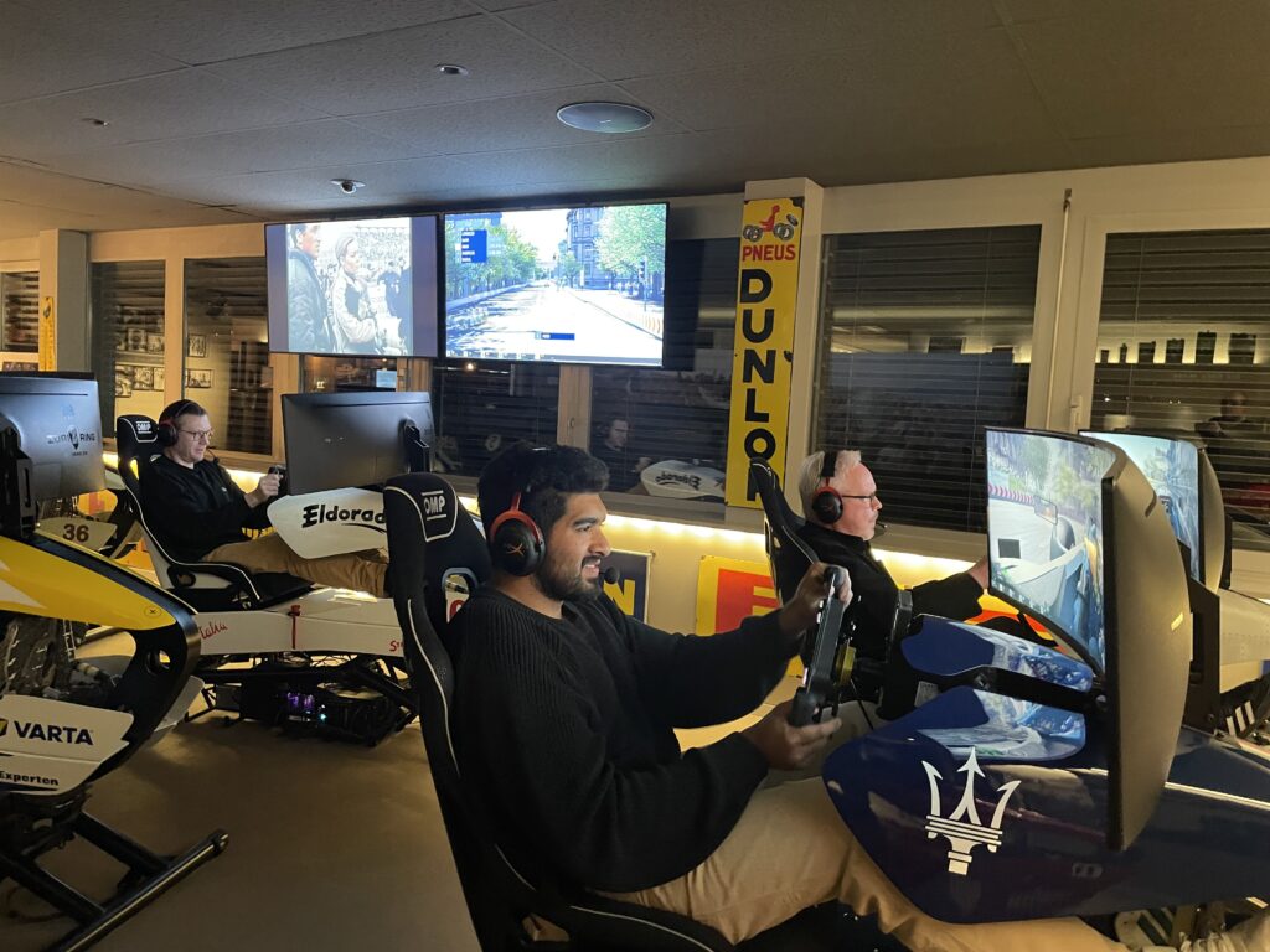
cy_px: 476
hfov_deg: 67.3
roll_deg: -2.0
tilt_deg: -4.5
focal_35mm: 26
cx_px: 635
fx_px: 954
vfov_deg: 53.1
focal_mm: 4.2
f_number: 1.6
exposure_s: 1/29
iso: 640
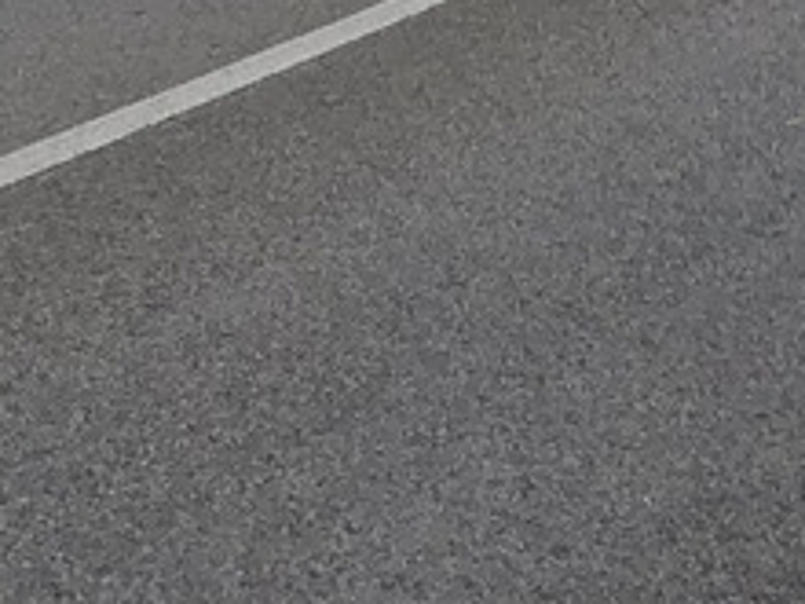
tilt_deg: +6.7
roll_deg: +3.5
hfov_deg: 12.7
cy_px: -999
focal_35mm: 153
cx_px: 878
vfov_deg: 8.6
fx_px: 3558
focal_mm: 4
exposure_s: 1/1429
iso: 20
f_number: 1.8
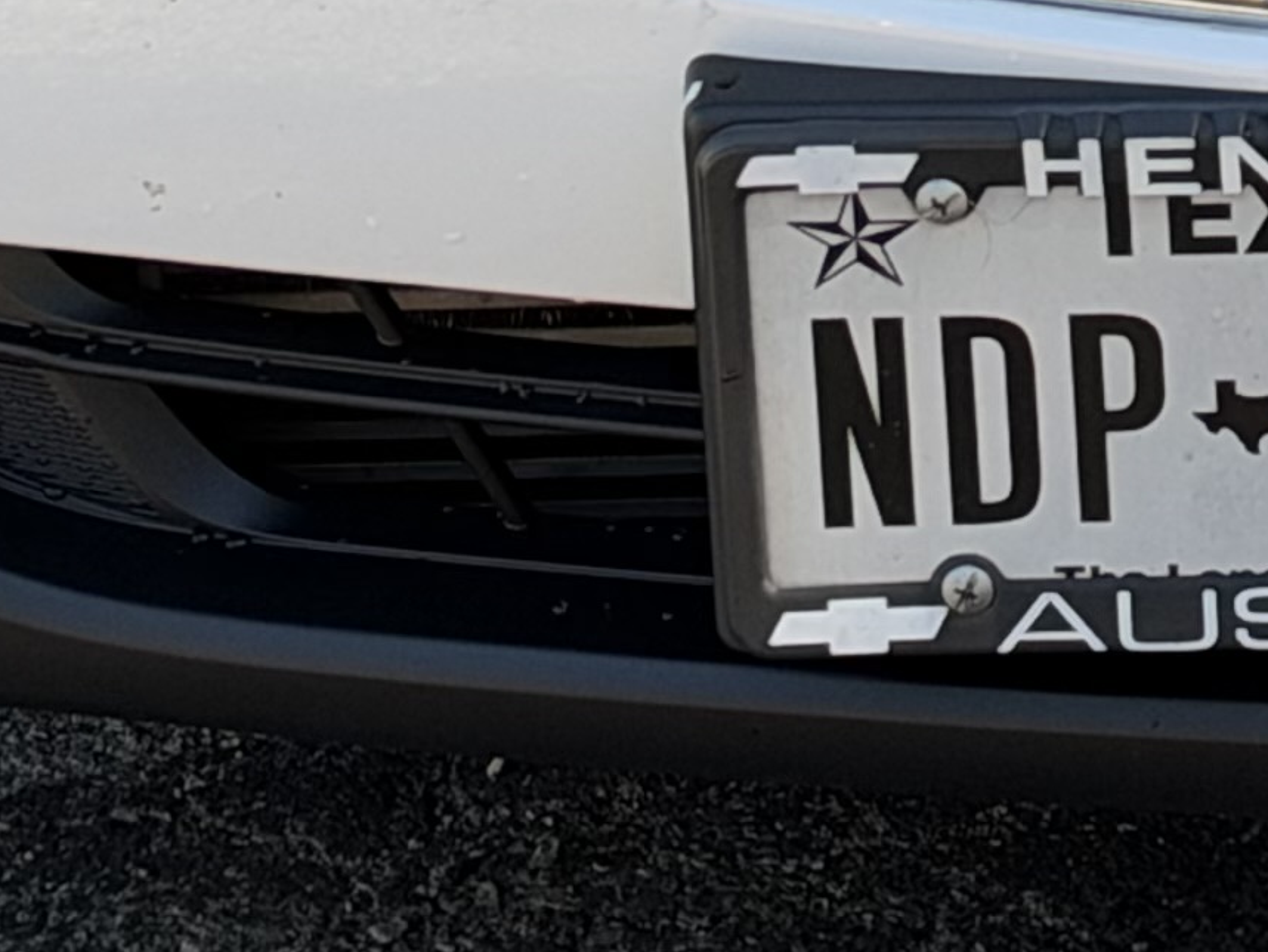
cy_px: -1877
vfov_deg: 5.9
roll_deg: +2.6
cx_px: 1649
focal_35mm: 233
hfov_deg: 8.4
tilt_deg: -15.1
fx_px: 8537
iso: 64
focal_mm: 6.93
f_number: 1.8
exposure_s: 1/762
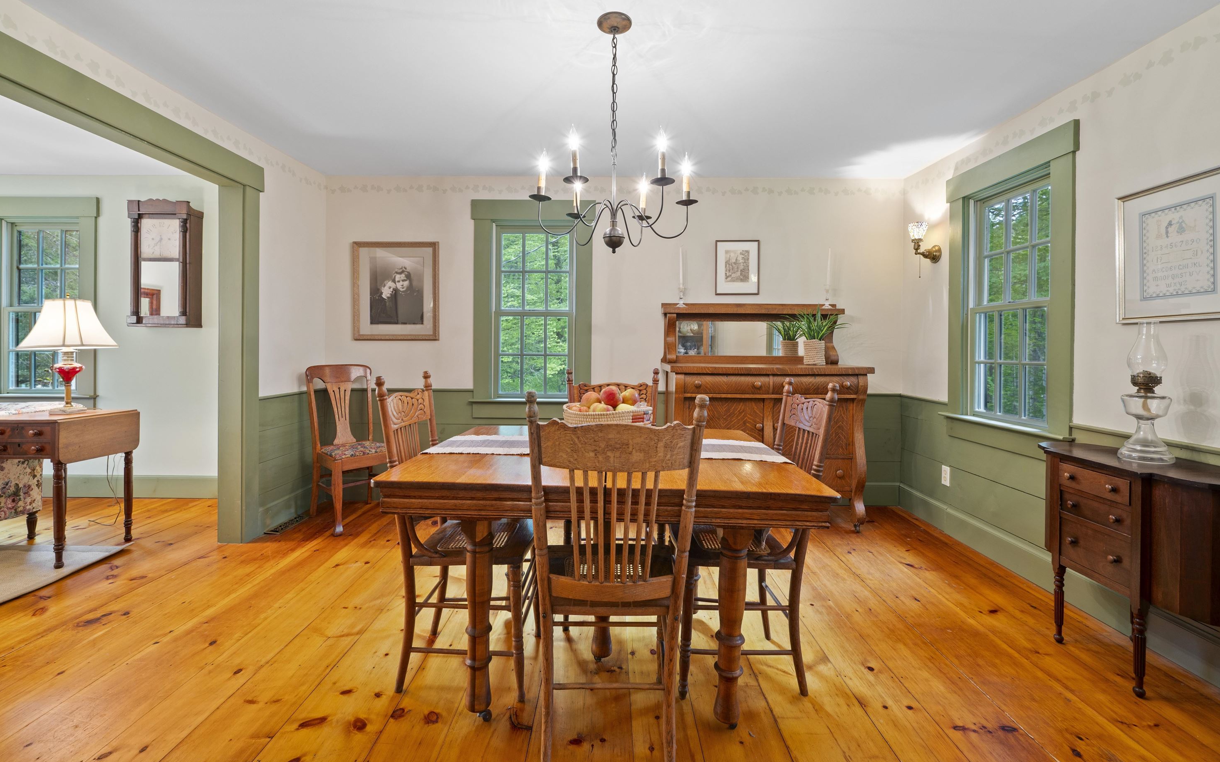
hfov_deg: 97.8
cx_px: 601
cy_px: 345
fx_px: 532
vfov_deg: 71.1
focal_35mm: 16
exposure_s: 6
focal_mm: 15
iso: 250
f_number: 7.1
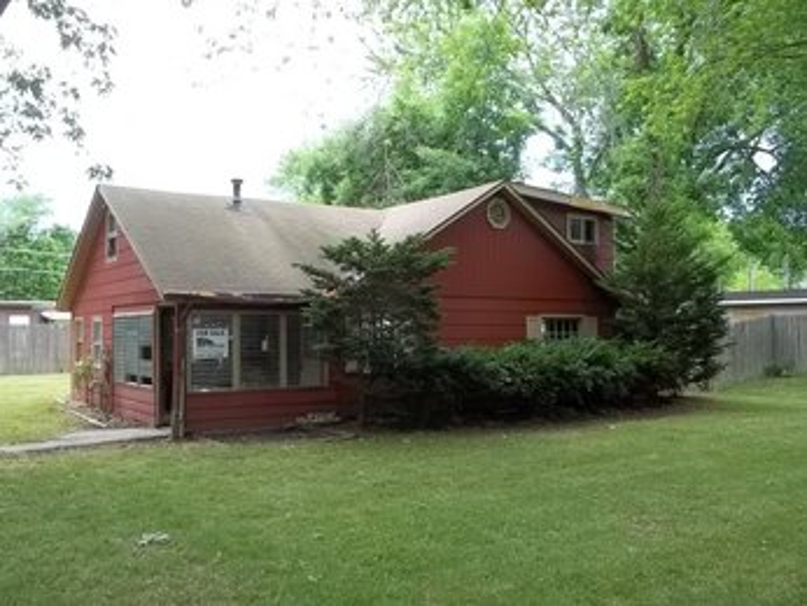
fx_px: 770
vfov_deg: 43.0
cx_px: 404
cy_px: 303
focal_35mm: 33
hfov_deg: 55.3
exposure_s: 1/100
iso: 64
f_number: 3.3
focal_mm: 5.9
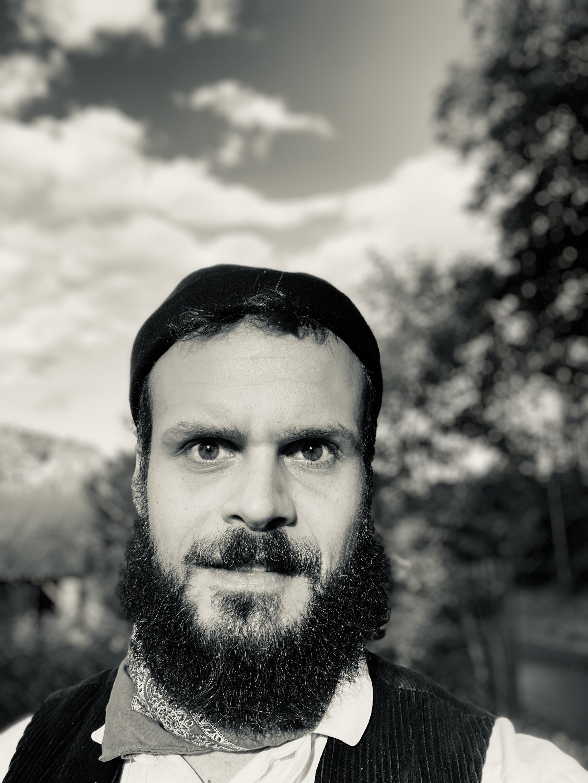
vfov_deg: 56.8
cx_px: 294
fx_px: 724
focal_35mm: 32
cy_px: 392
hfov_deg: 44.2
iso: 20
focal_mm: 2.87
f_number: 2.2
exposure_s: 1/193
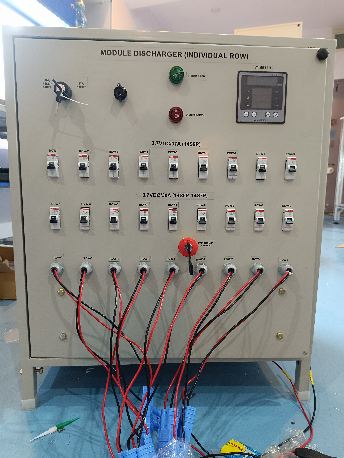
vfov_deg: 71.6
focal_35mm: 24
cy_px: 229
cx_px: 172
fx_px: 318
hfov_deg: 56.8
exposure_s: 1/33.3
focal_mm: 5.59
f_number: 1.88
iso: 683
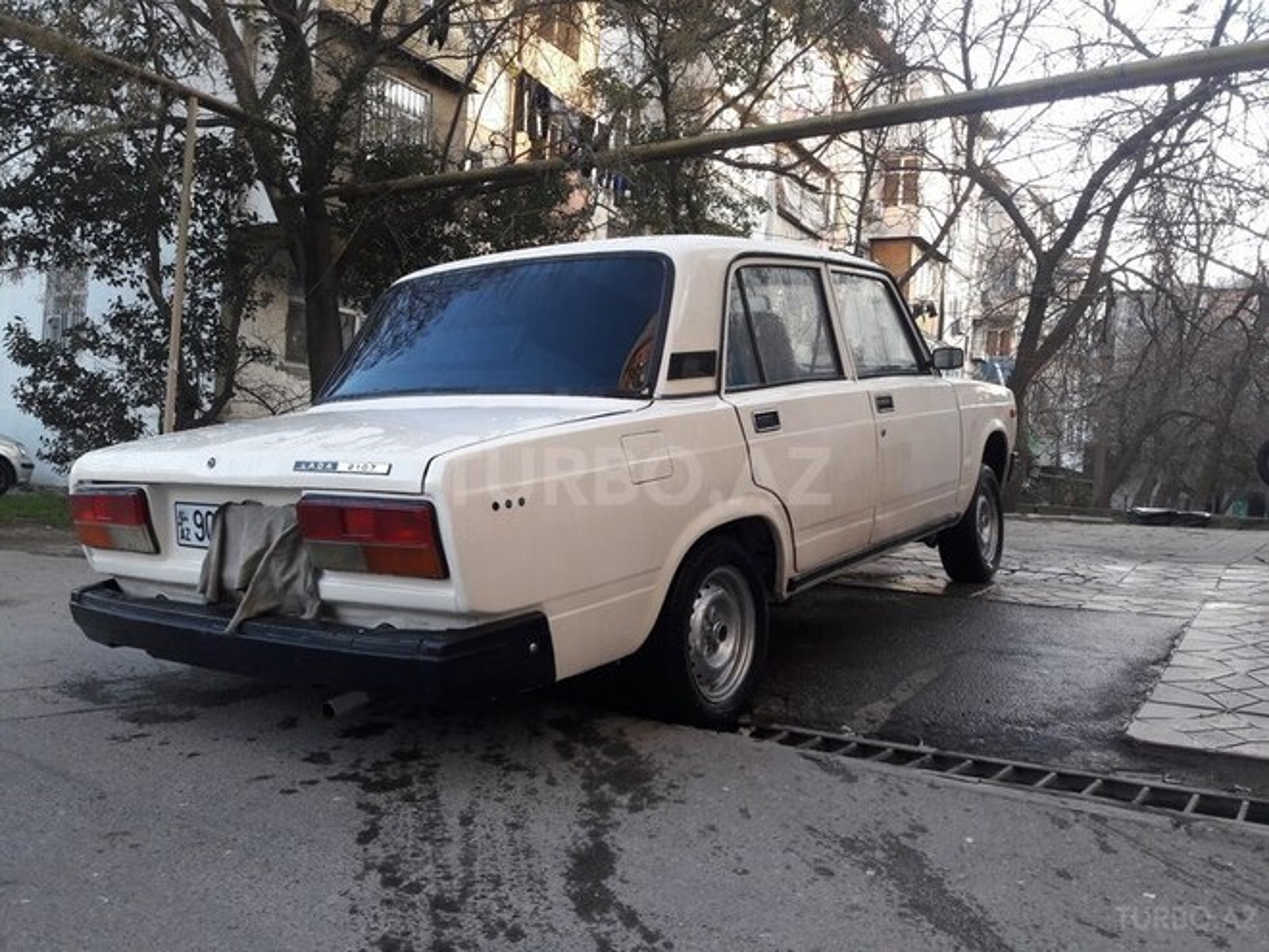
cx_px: 634
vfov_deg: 49.7
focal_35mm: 28
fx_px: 1026
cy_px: 476
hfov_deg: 63.4
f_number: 1.9
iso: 40
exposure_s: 1/100
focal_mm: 3.7
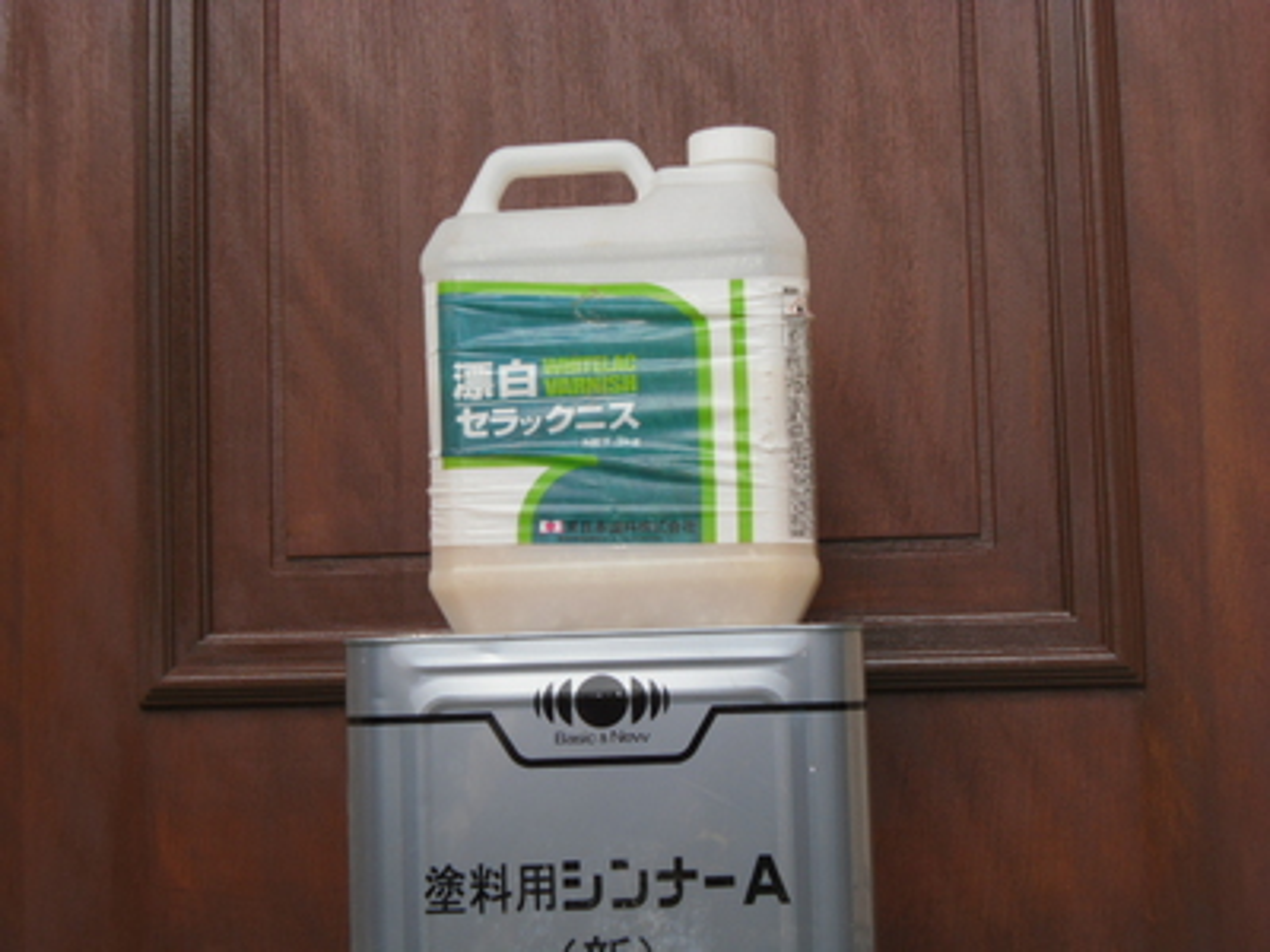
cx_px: 635
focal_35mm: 65
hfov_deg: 29.8
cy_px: 476
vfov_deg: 22.6
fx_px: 2385
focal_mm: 11.7
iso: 100
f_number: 5.3
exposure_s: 1/125
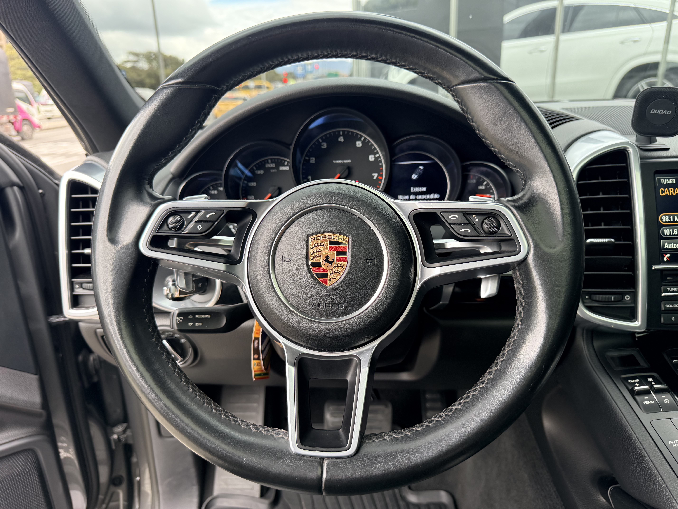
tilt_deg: -18.3
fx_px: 470
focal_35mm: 24
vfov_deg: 56.8
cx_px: 339
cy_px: 254
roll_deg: +1.8
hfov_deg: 71.6
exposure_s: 1/200
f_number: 1.78
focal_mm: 6.76
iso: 160
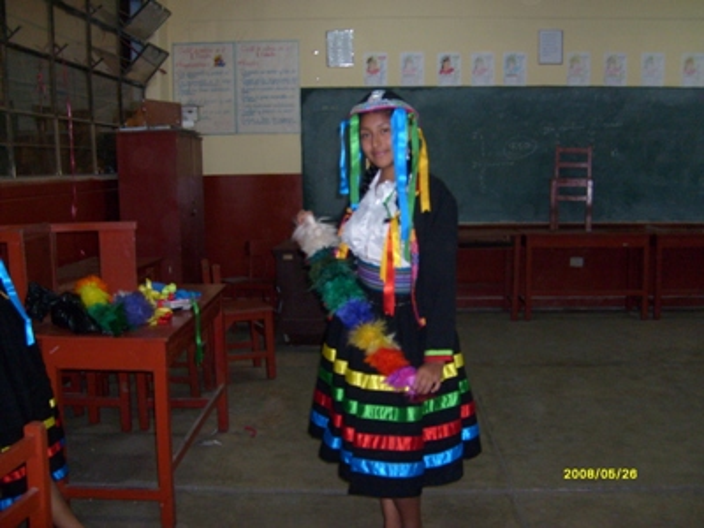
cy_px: 264
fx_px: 712
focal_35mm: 35
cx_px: 352
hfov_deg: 52.6
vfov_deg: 40.7
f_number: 2.8
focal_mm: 5.8
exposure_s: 1/45
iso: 100
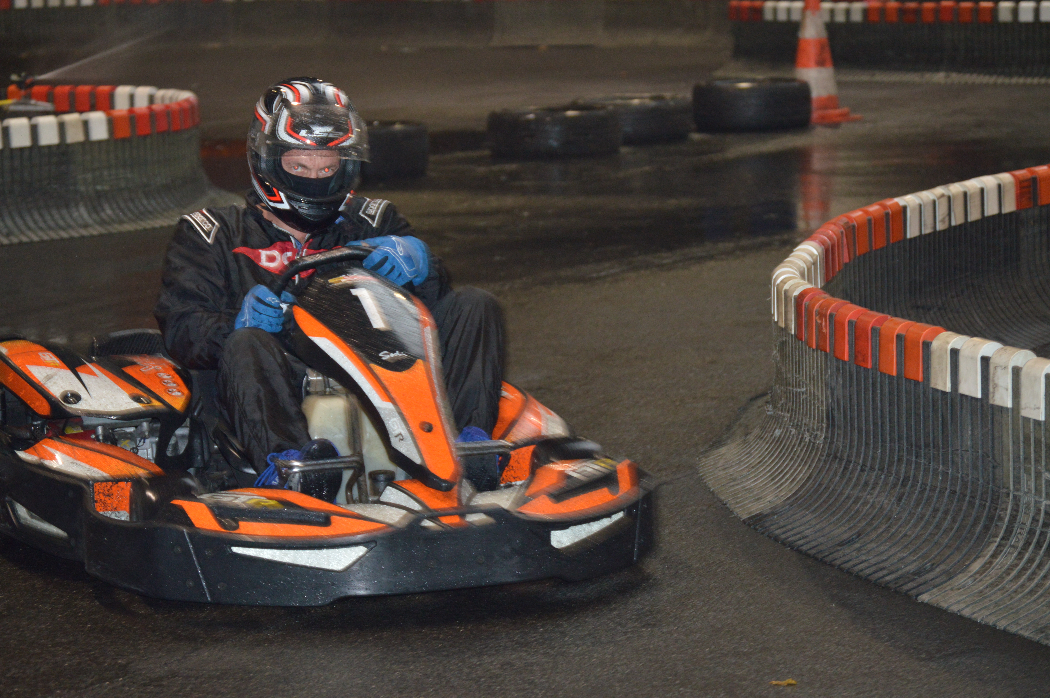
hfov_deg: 16.1
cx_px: 525
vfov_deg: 10.7
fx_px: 3715
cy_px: 349
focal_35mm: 128
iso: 800
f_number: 4.5
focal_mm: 85
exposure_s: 1/60
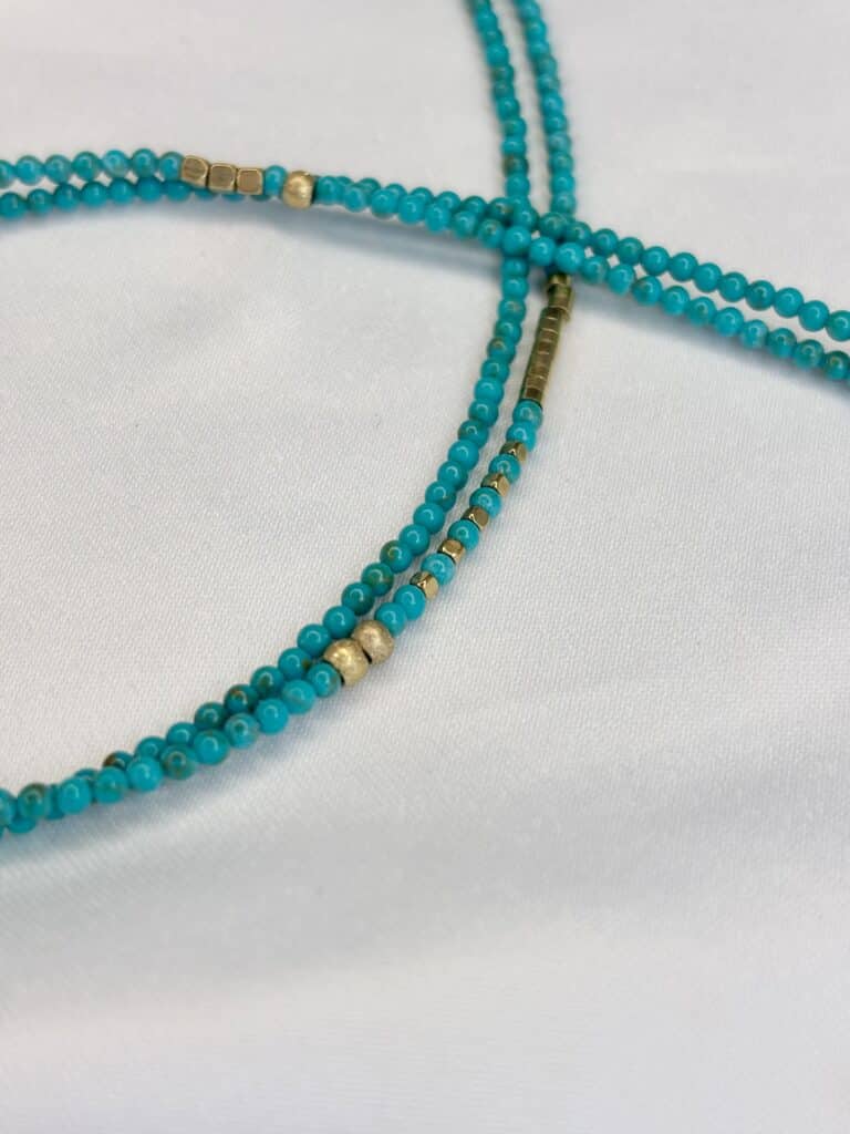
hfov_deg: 28.0
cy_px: 567
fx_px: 1702
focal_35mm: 52
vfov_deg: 36.8
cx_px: 425
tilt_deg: -54.6
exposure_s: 1/1311
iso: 32
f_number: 1.6
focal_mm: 5.96
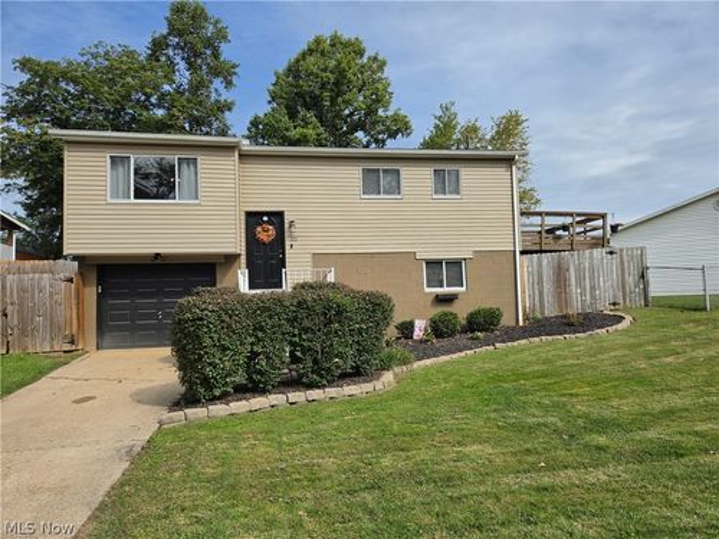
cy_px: 270
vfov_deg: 58.9
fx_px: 478
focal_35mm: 23
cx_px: 360
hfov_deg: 73.9
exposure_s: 1/4770
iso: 80
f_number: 1.8
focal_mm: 5.4
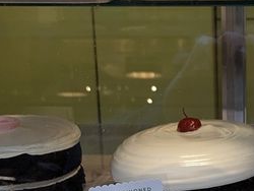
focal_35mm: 120
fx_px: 881
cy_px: 212
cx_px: 235
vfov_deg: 12.2
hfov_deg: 16.2
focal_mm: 5.43
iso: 223
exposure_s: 1/60
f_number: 1.89
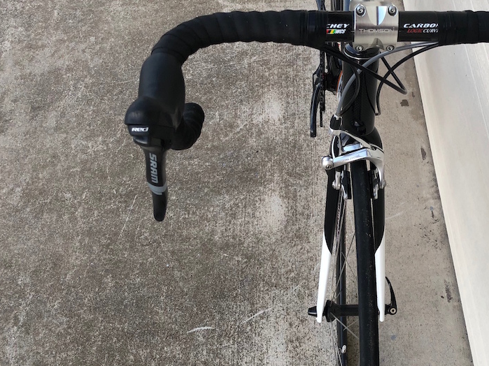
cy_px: 180
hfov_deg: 44.7
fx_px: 579
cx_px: 350
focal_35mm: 41
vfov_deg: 35.1
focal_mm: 4
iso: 64
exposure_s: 1/120
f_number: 1.8
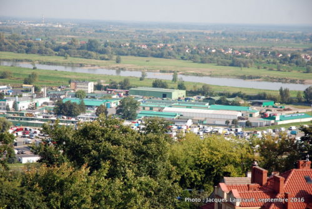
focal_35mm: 105
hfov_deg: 19.4
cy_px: 104
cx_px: 156
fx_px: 911
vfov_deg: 13.1
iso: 100
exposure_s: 1/250
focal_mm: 70
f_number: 4.5
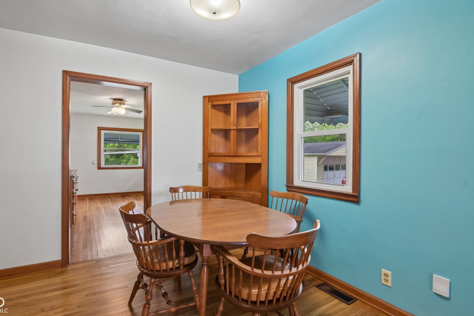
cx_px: 224
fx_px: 224
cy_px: 152
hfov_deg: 93.2
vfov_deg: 70.4
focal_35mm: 17
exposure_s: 1/10
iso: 400
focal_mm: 16
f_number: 8
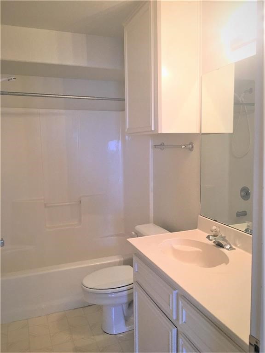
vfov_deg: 61.7
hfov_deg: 48.2
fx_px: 296
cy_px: 176
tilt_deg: -3.9
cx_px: 132
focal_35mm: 29
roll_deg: +1.3
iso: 40
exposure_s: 1/30
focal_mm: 4.15
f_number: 2.2
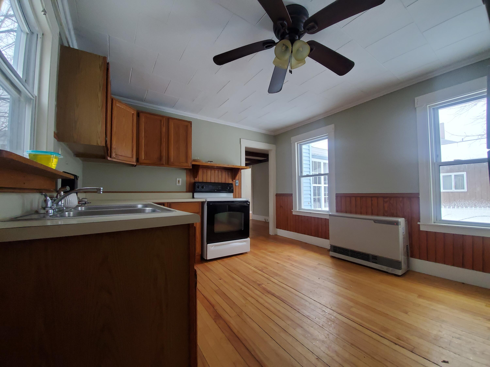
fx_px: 184
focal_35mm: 13
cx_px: 245
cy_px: 184
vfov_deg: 89.9
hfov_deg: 106.2
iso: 250
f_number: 2.2
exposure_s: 1/59
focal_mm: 1.8
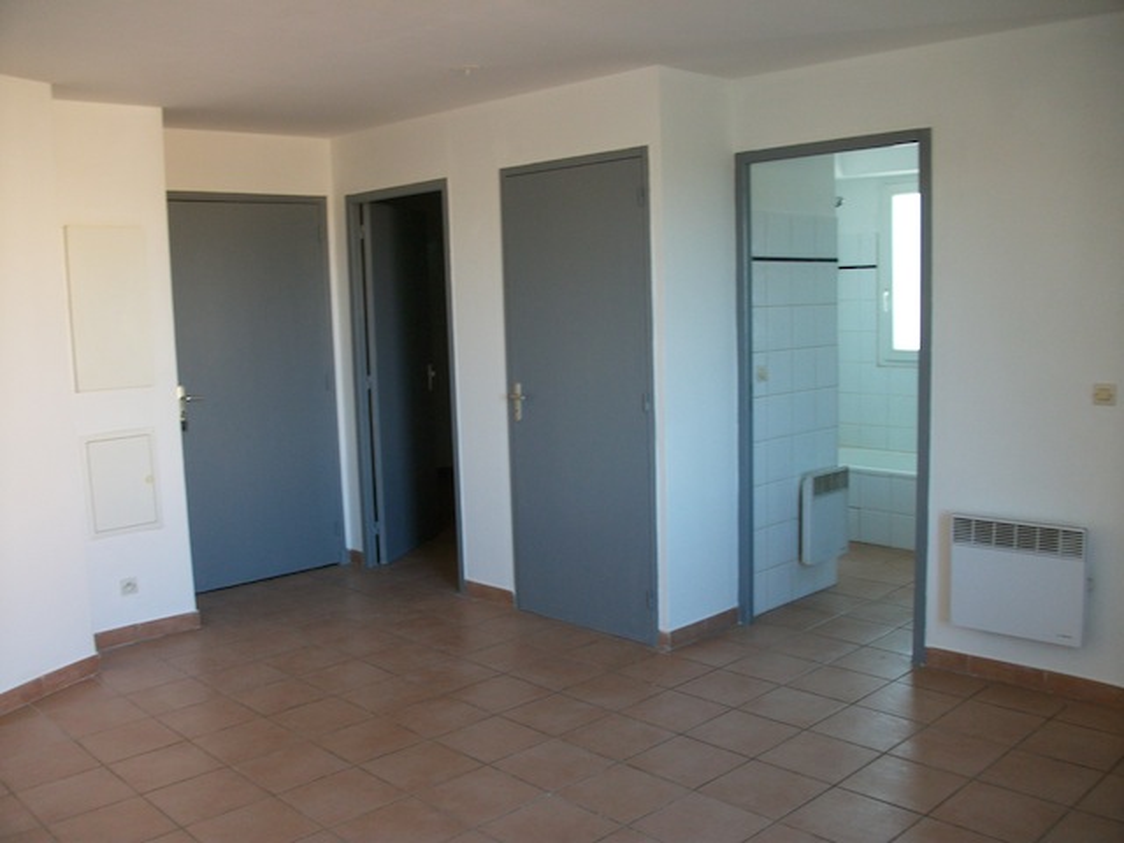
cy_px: 422
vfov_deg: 45.4
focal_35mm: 31
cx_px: 562
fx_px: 1007
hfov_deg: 58.4
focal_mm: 5.7
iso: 127
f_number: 2.9
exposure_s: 1/40
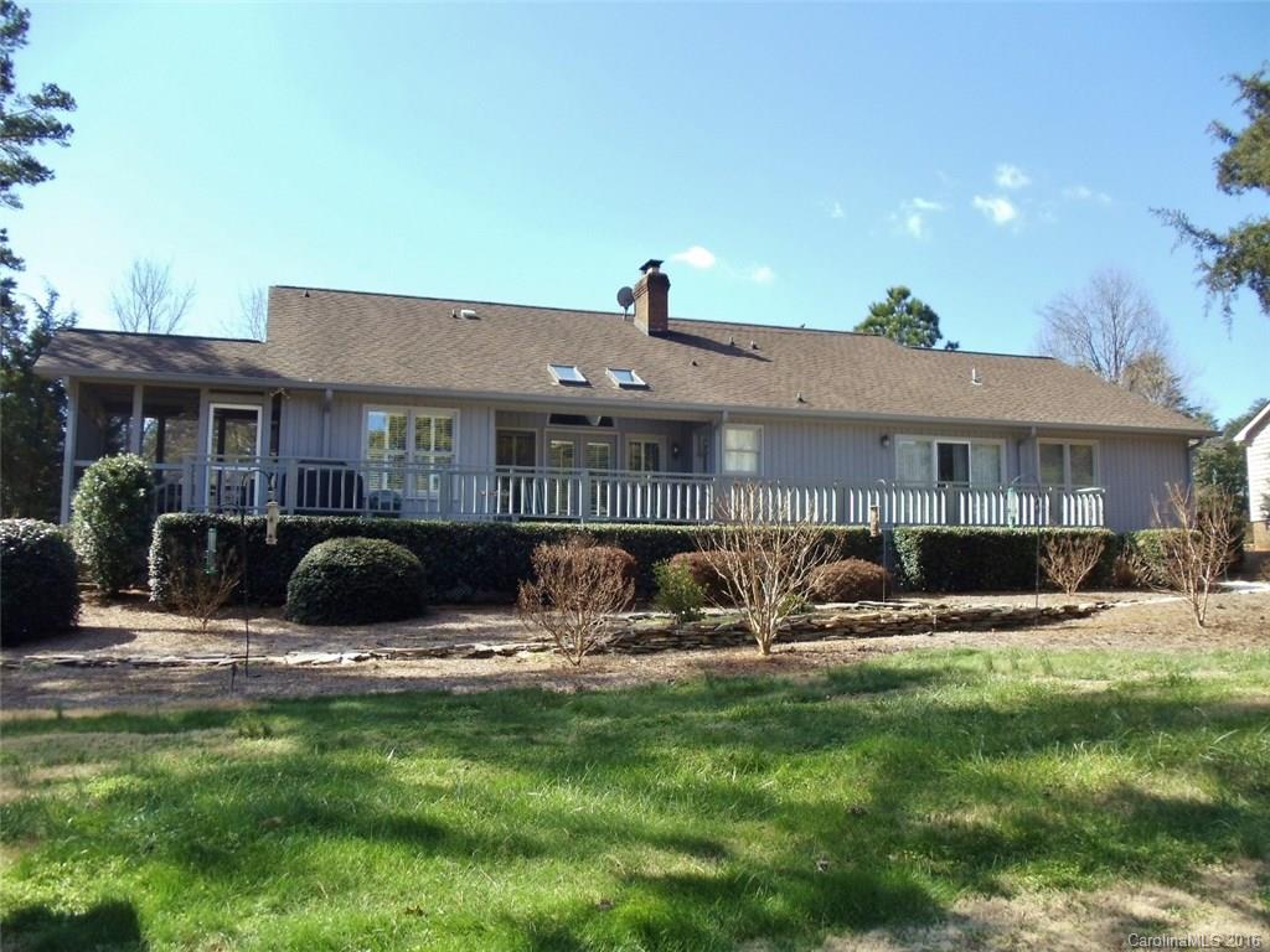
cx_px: 635
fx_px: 1614
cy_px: 476
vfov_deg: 32.9
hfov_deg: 42.9
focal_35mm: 44
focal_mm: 6
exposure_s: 1/320
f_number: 3.5
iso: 80
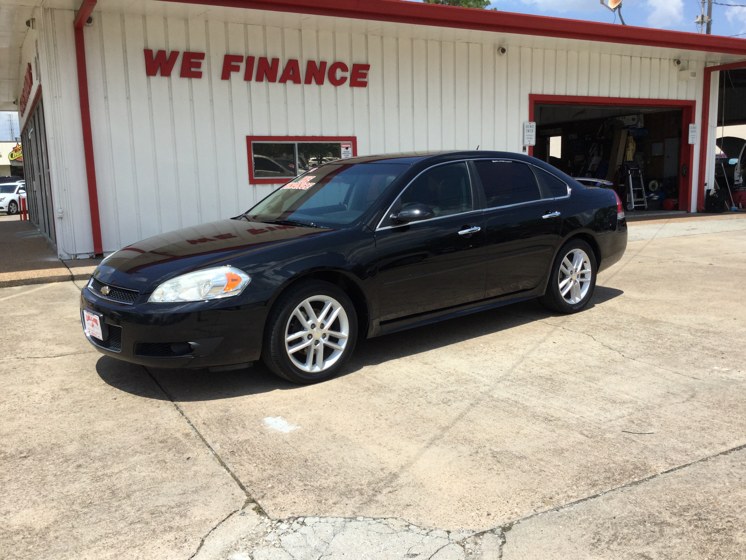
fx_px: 668
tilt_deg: -8.6
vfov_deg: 45.4
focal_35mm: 31
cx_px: 373
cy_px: 280
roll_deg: +0.6
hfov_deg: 58.4
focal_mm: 3.3
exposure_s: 1/1538
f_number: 2.4
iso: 25
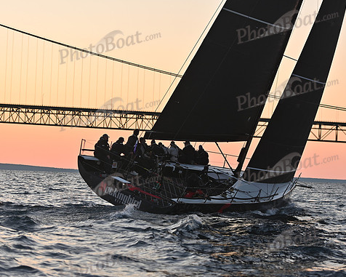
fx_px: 1147
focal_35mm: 112
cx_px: 199
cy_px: 140
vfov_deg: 13.8
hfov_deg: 17.1
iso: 320
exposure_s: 1/500
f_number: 3.2
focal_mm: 98
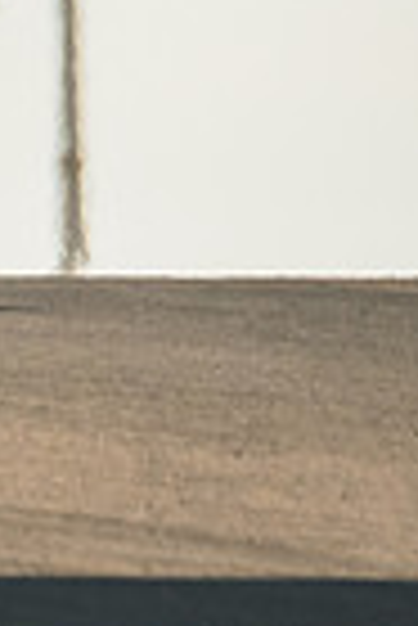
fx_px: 42301
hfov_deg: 0.6
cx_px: -328
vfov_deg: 0.8
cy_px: -311
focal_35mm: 2435
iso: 1250
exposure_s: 1/4000
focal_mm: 334.9
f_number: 5.4
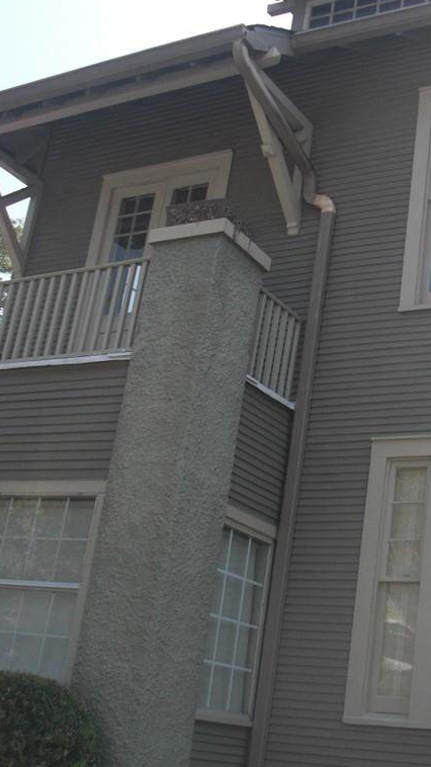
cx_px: 385
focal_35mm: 53
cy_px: 379
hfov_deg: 22.1
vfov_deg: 39.2
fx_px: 1078
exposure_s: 1/1000
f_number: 2.8
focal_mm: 6.3
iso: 100
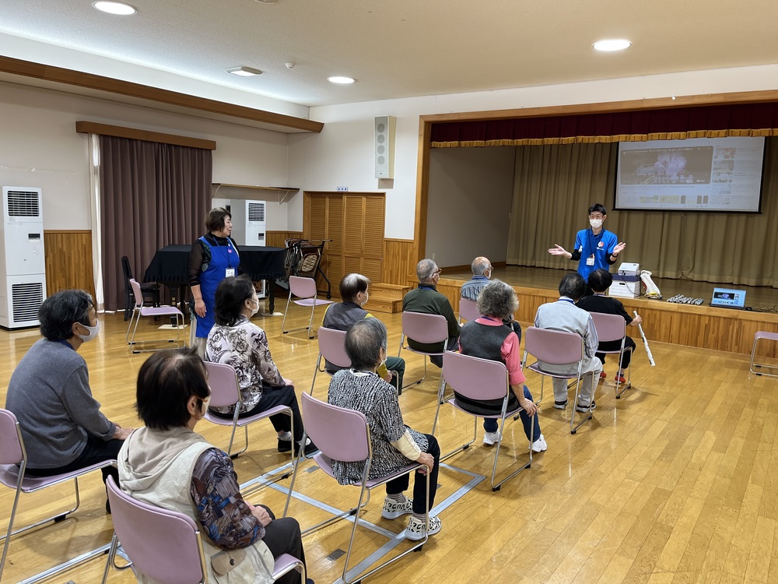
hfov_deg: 67.3
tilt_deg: -8.3
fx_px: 584
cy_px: 292
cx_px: 389
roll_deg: -2.6
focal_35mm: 26
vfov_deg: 53.1
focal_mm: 5.1
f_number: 1.6
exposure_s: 1/120
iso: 125
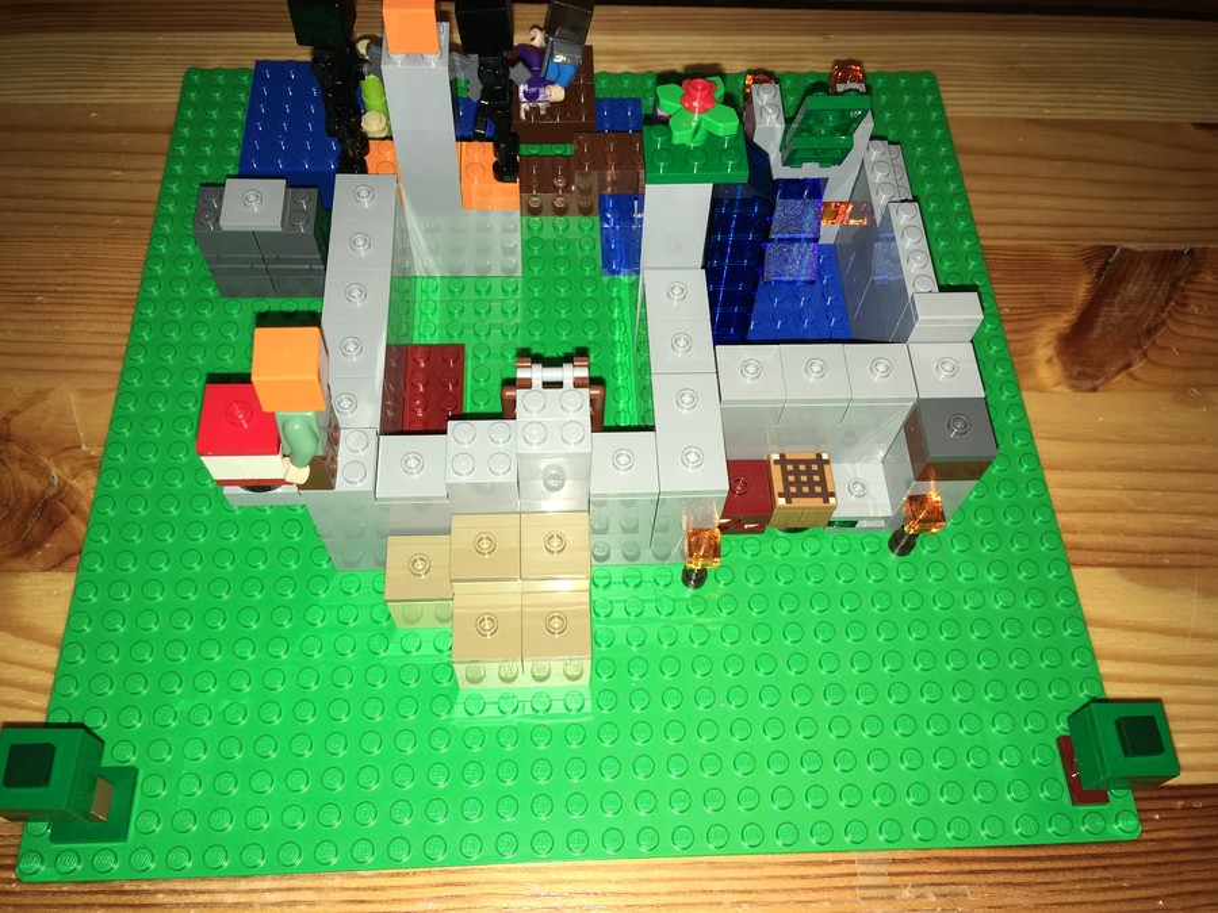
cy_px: 456
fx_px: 1020
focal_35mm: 29
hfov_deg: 61.7
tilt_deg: -60.8
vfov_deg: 48.2
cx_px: 609
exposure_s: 1/39
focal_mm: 4.15
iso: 25
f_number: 2.2
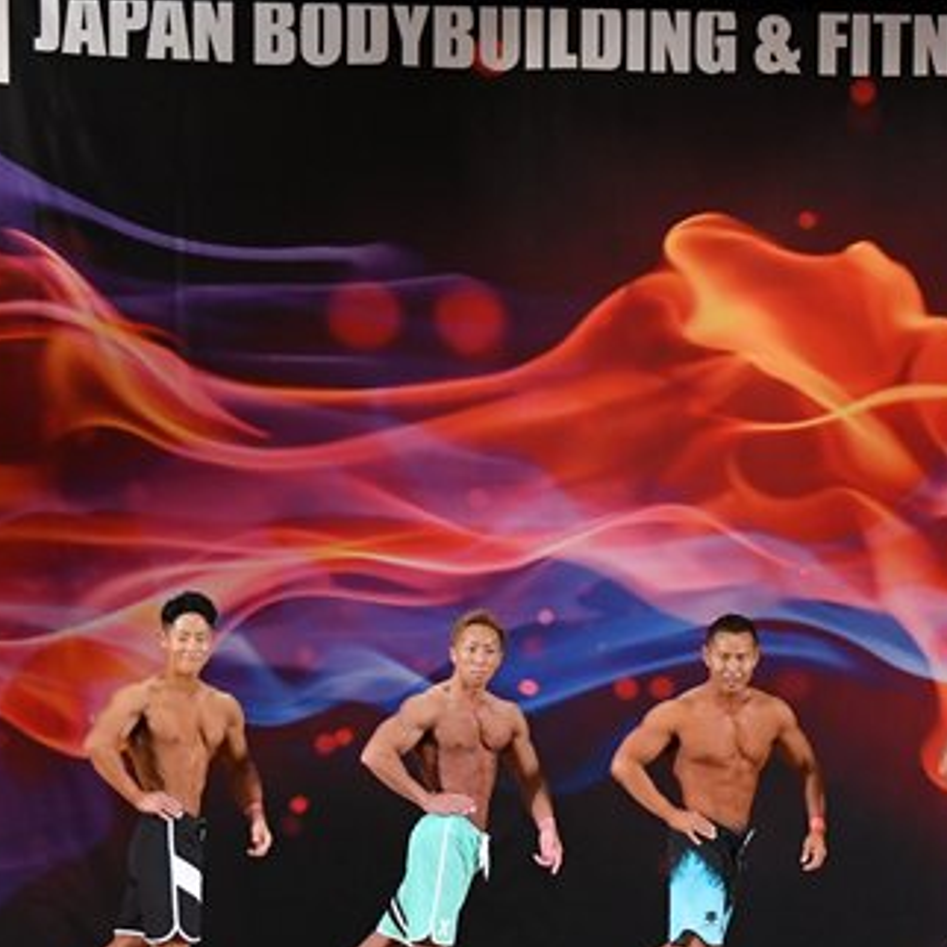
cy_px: 612
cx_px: 810
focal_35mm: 178
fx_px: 5509
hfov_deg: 9.8
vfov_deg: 9.8
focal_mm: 58
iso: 3200
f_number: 5.6
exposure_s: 1/400
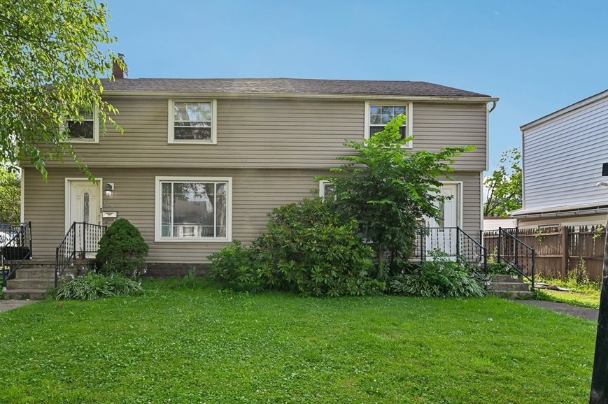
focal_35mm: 20
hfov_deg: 83.1
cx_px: 246
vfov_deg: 61.2
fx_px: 338
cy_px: 247
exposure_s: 1/1250
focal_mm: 16
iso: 1000
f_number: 6.3
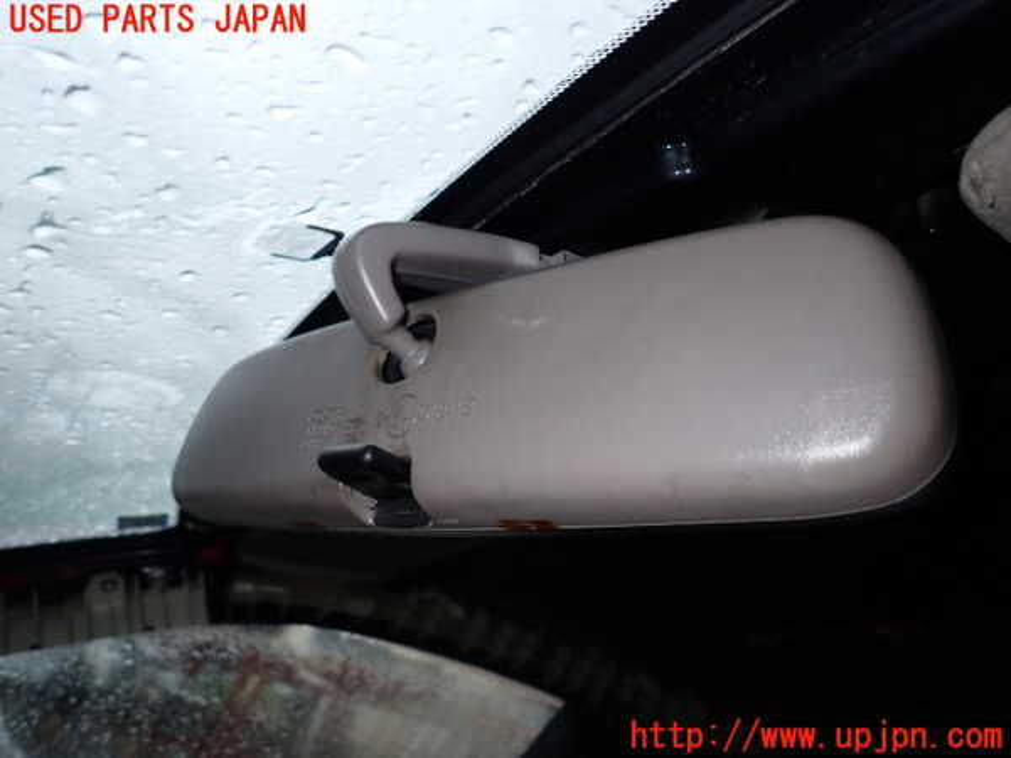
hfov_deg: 69.4
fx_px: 730
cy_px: 379
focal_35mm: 25
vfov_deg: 54.9
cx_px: 506
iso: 200
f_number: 5.6
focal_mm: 4.5
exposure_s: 1/30
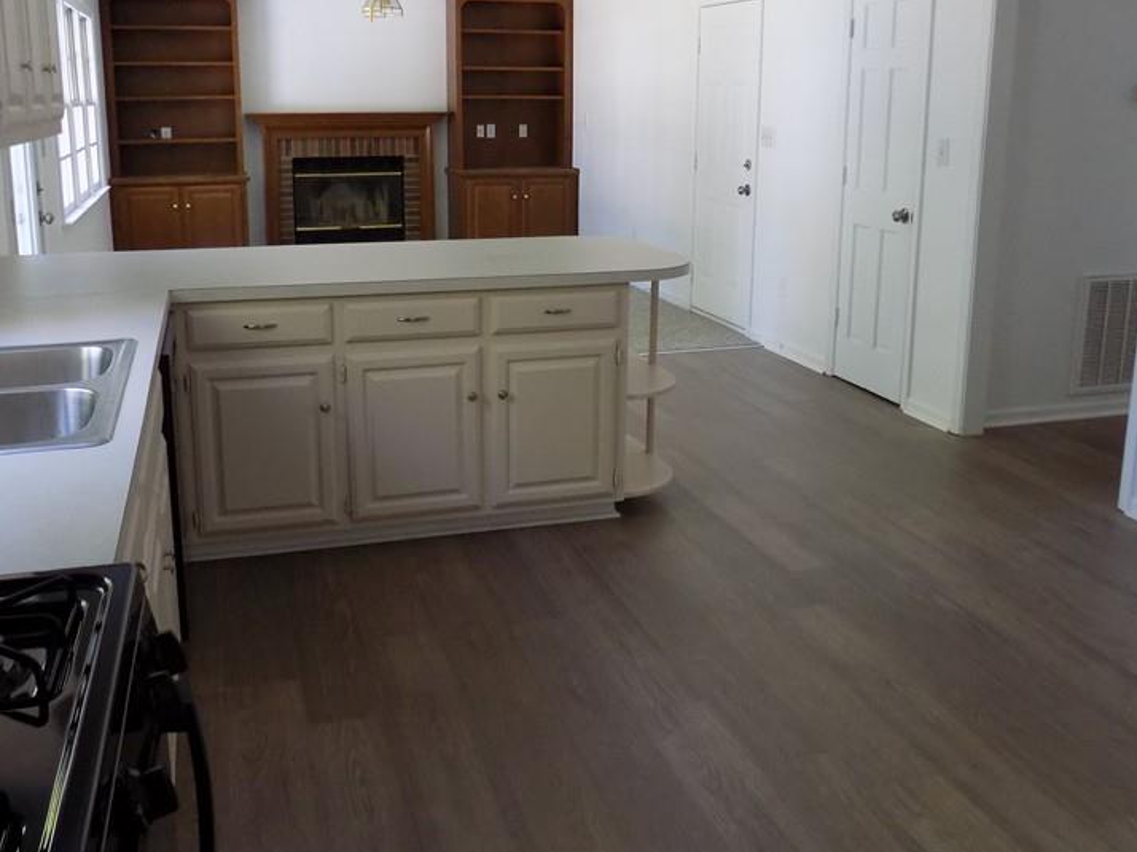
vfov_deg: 42.6
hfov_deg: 55.4
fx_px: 1084
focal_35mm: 33
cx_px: 548
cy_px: 328
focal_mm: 4
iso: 200
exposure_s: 1/30
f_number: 3.1
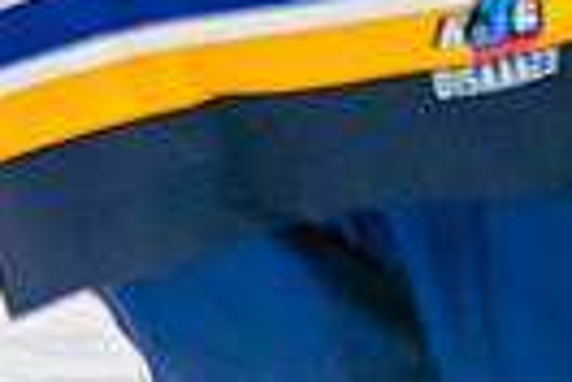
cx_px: 1316
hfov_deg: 2.1
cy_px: -163
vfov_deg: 1.4
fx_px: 15332
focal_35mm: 965
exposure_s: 1/640
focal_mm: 88
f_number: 2.8
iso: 400
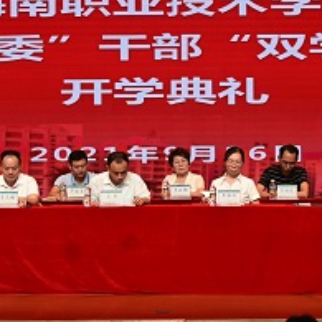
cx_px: 177
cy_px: 157
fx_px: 1926
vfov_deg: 9.6
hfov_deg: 9.6
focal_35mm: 183
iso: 640
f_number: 4.5
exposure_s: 1/160
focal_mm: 60
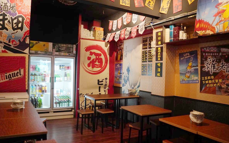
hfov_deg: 64.6
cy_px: 73
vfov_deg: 43.1
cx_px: 116
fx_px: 181
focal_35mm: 29
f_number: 2.8
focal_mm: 28
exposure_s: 1/160
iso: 5000
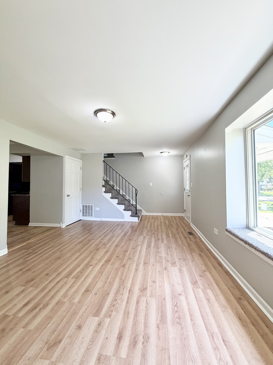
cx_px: 136
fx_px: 147
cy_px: 182
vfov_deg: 102.1
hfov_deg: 85.7
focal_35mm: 14
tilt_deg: +1.4
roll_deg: +0.0
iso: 200
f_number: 2.2
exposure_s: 1/120
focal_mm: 2.22
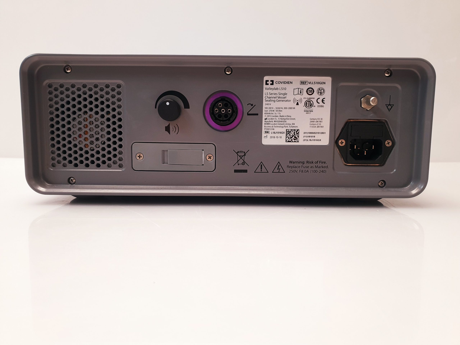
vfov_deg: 53.1
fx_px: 346
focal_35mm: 26
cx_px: 230
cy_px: 172
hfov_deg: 67.3
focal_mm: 4.3
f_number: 2.4
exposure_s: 1/50
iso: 80
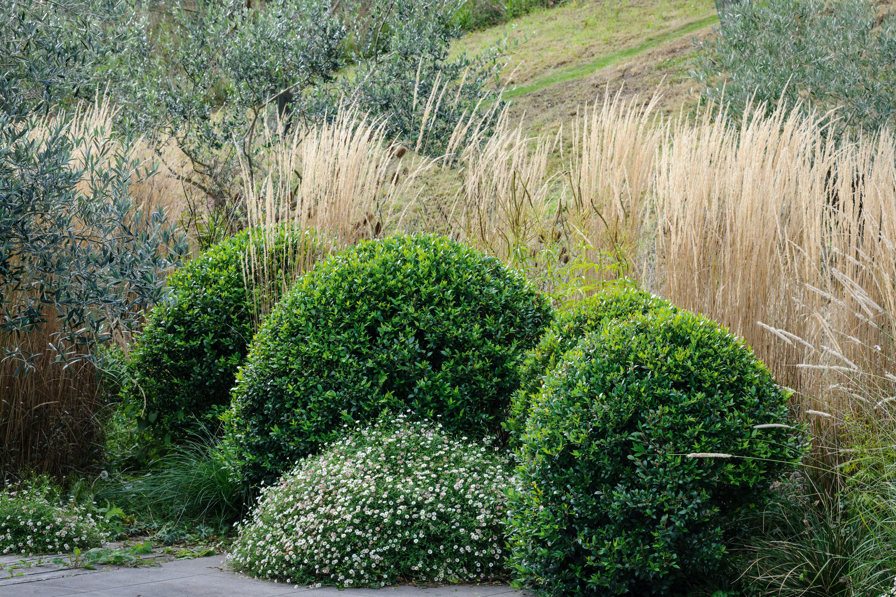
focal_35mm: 105
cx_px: 448
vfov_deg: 13.0
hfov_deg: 19.5
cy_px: 298
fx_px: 2613
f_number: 11
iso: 100
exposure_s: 1/20
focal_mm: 105
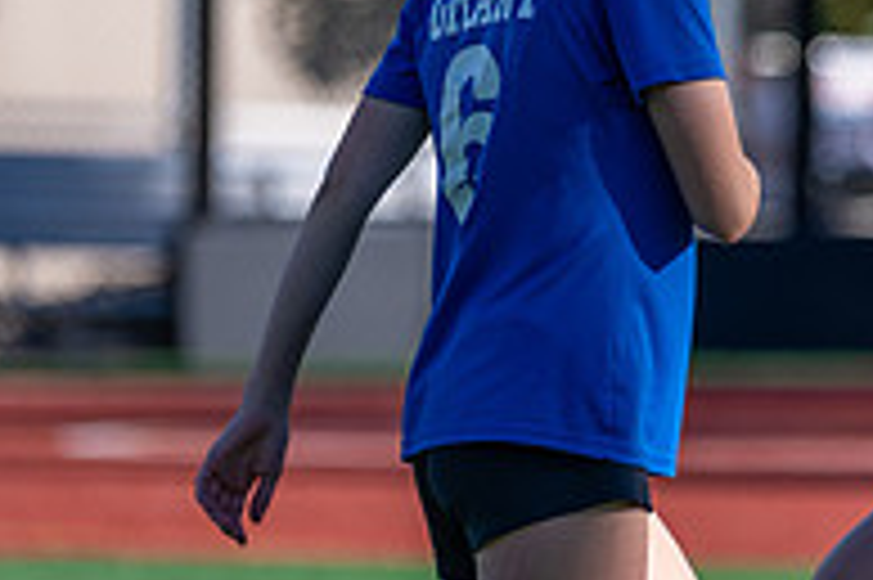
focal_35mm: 747
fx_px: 18099
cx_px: 1333
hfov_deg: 2.8
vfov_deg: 1.8
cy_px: 127
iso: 100
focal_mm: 165
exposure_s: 1/1000
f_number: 2.8
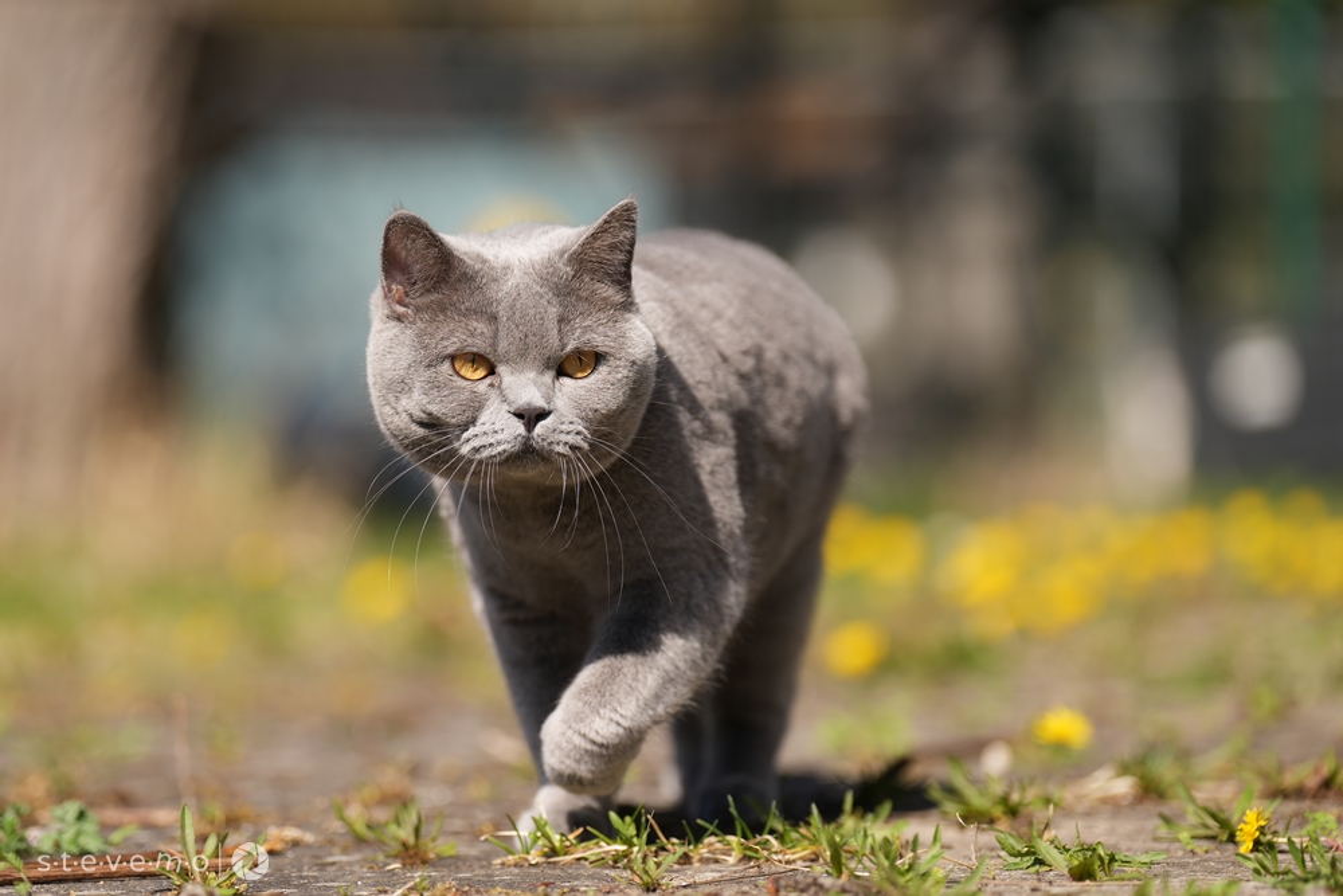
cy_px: 448
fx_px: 5149
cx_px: 672
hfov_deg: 14.9
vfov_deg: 9.9
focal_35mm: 138
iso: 100
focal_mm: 138
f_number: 2.8
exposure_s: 1/1600
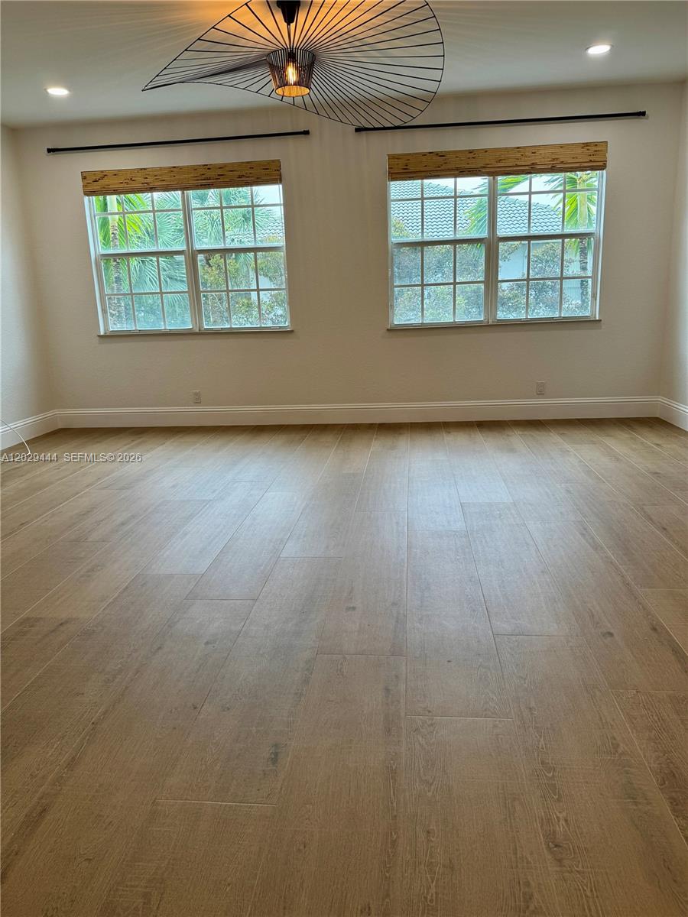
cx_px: 344
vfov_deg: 71.6
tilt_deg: -14.0
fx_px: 636
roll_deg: +2.2
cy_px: 458
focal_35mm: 24
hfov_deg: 56.8
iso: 100
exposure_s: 1/120
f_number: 1.78
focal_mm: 6.86
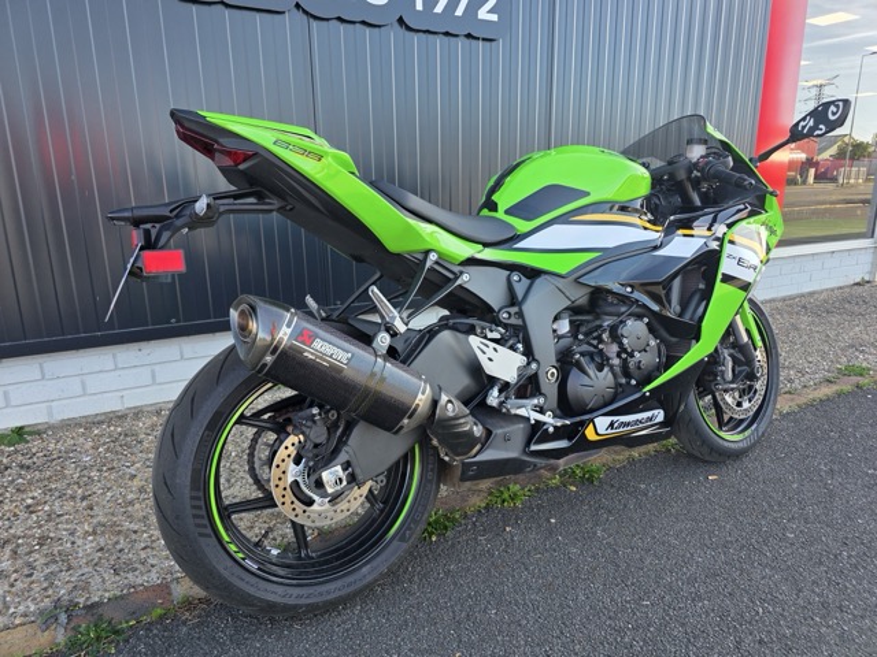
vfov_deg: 58.9
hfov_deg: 73.9
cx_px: 438
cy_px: 328
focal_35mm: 23
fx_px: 583
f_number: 1.7
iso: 50
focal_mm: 6.3
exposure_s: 1/359
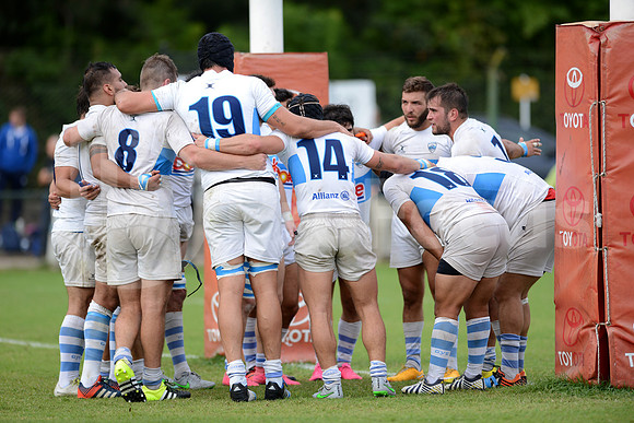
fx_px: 5284
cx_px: 317
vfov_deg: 4.6
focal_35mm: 300
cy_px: 212
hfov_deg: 6.9
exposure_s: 1/1600
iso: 400
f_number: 2.8
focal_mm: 300
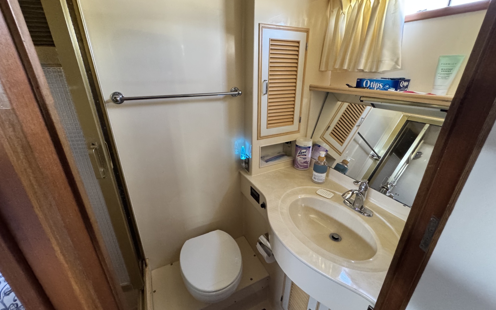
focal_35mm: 15
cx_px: 247
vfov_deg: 74.8
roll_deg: +0.9
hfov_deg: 101.5
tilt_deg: -22.5
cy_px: 156
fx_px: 203
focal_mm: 2.22
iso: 640
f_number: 2.2
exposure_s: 1/60
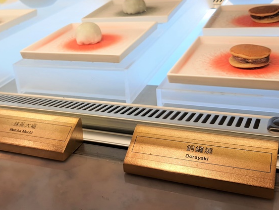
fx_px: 379
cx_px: 77
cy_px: 79
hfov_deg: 39.6
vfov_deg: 30.8
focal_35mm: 47
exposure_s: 1/185
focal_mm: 4.32
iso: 50
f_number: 1.7
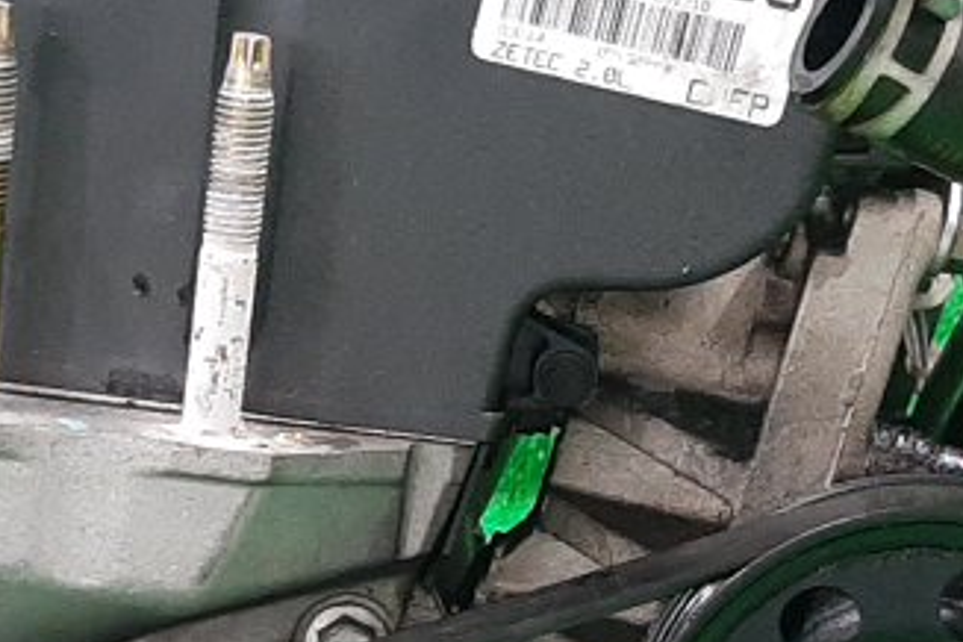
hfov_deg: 17.2
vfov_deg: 11.4
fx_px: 3183
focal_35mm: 119
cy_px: 669
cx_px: 321
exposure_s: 1/50
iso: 221
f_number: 1.7
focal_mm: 3.93
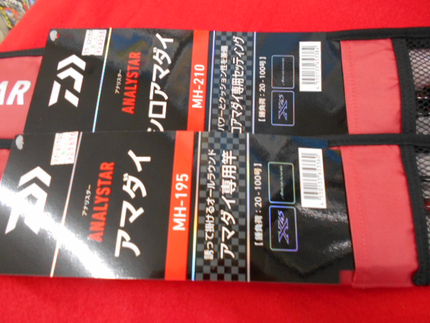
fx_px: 323
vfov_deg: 53.1
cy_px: 162
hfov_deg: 67.3
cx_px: 215
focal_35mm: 26
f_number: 3.2
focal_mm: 4.6
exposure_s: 1/30
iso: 320
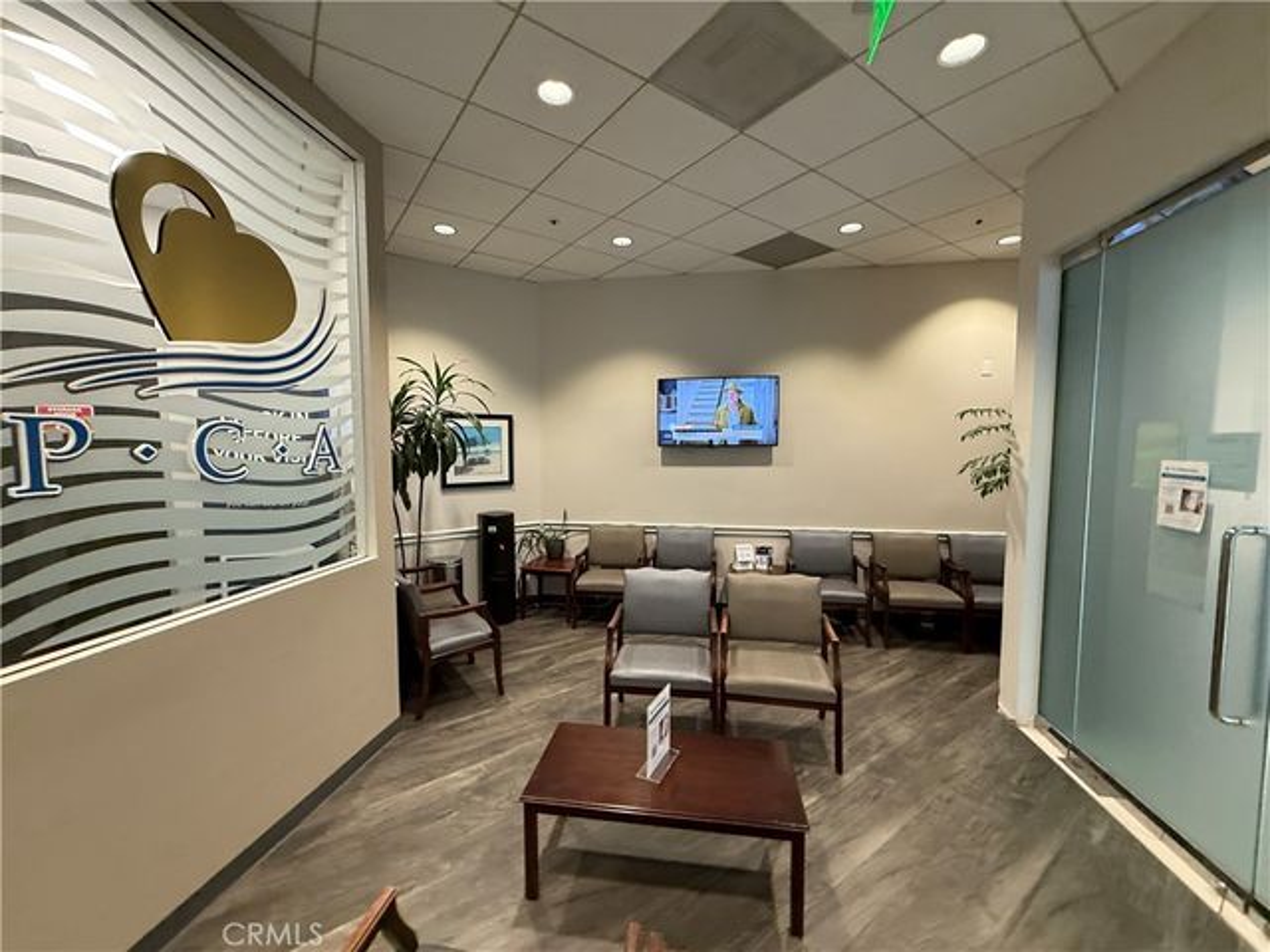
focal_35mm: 14
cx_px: 635
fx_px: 514
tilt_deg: -1.5
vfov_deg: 85.7
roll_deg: +1.1
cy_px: 476
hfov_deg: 102.1
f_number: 2.2
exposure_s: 1/60
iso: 200
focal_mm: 2.22
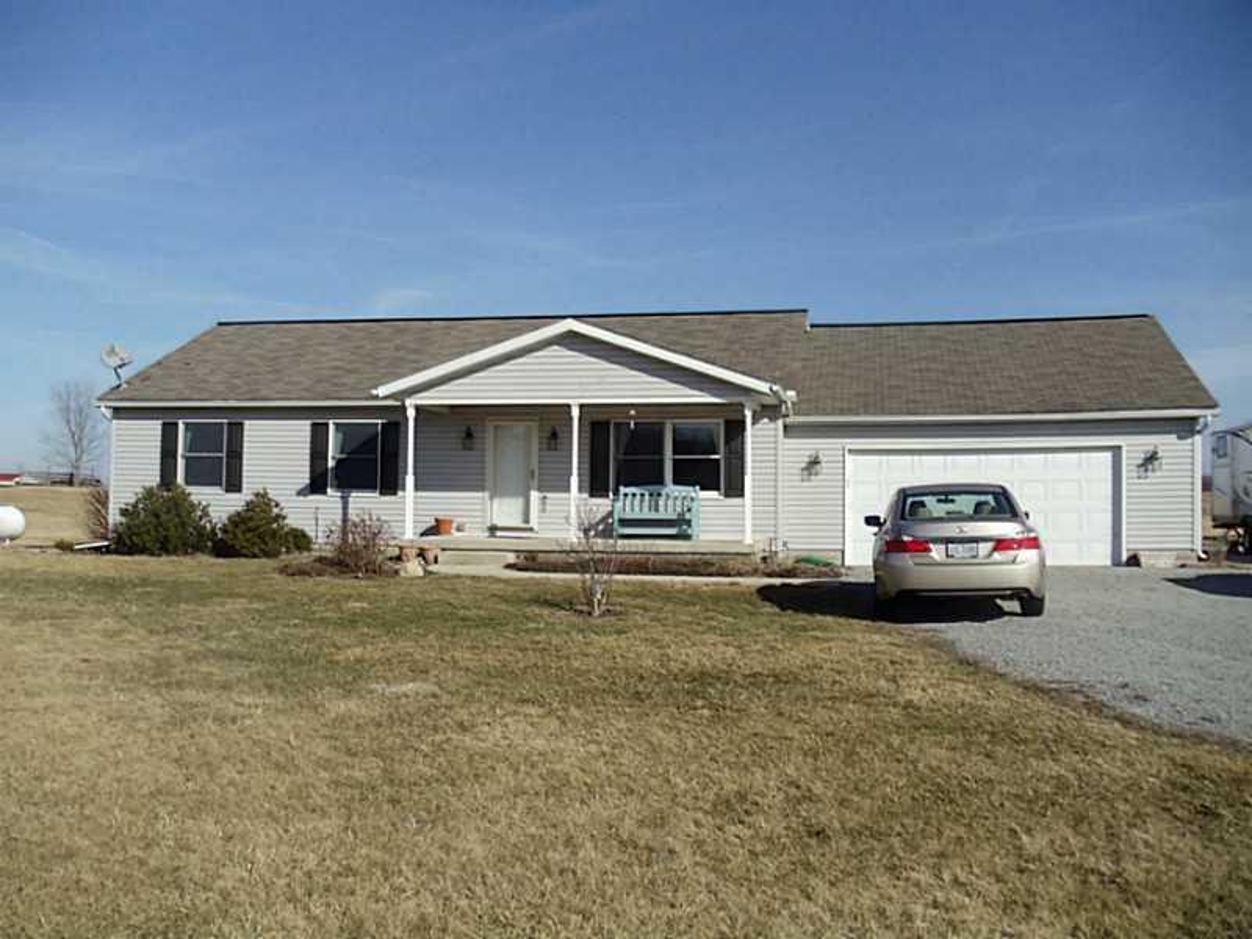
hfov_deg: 42.9
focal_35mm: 44
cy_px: 470
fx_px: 1591
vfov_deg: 32.9
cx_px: 626
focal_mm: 6
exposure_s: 1/500
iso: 100
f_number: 7.1
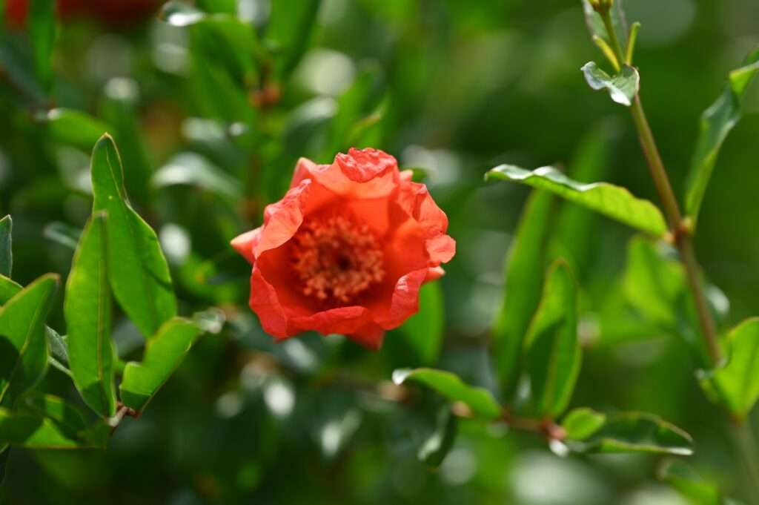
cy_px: 252
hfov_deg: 17.1
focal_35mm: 120
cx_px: 380
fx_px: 2528
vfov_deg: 11.4
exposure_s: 1/500
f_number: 6.3
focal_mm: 120
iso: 200
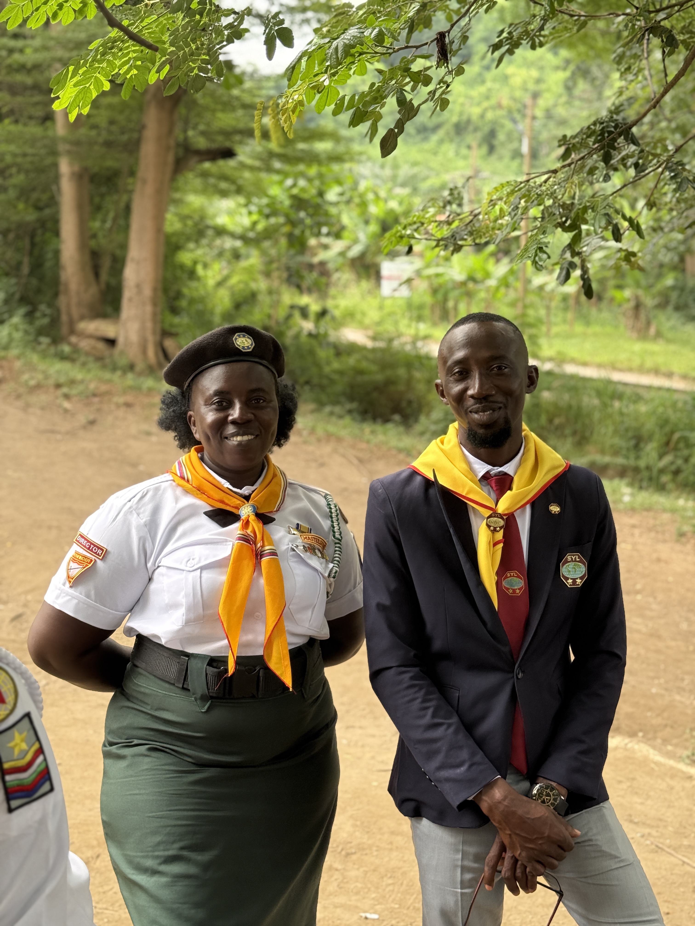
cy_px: 463
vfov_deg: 39.7
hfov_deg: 30.3
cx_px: 348
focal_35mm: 48
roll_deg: +0.2
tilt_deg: -4.1
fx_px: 1285
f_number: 1.78
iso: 100
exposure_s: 1/242
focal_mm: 6.76
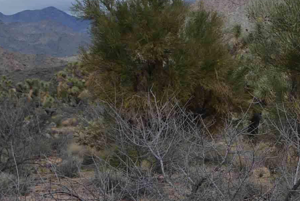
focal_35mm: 175
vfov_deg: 7.8
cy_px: -18
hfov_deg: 11.3
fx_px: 1457
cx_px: 449
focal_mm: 35
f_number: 9
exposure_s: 1/320
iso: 100
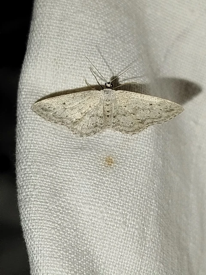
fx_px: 817
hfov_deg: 14.4
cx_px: 103
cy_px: 138
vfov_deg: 19.1
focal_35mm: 103
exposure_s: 1/50
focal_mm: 5.31
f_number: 1.7
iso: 80
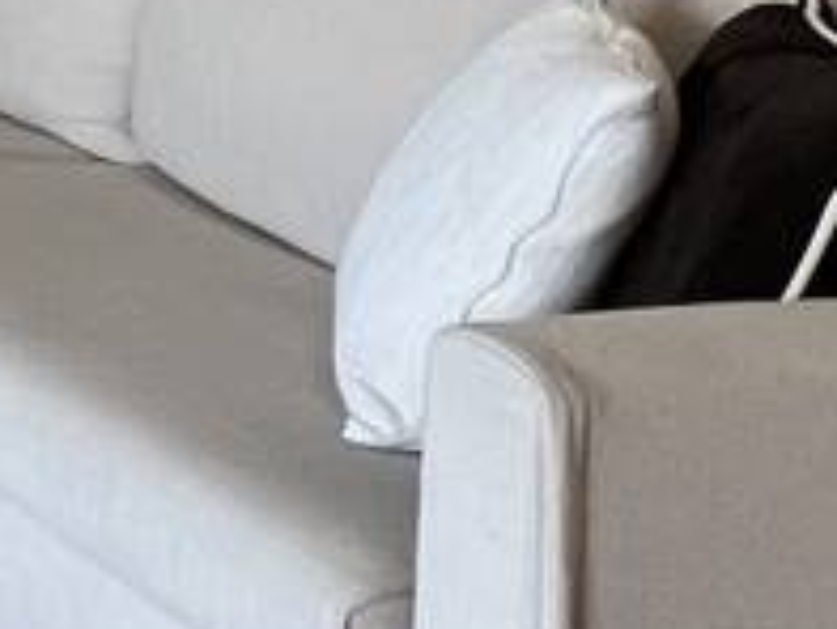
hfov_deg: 11.8
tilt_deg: -4.3
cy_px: -484
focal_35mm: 95
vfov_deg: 13.9
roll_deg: +0.3
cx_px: -1602
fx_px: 2298
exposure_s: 1/89
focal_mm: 1.57
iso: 250
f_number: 1.8
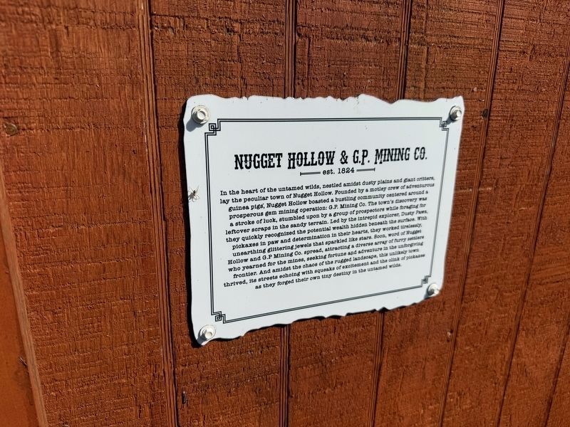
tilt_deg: -14.1
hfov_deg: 71.6
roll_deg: -2.4
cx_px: 285
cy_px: 214
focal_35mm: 24
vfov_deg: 56.8
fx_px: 395
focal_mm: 6.76
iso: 80
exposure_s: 1/10309
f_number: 1.78
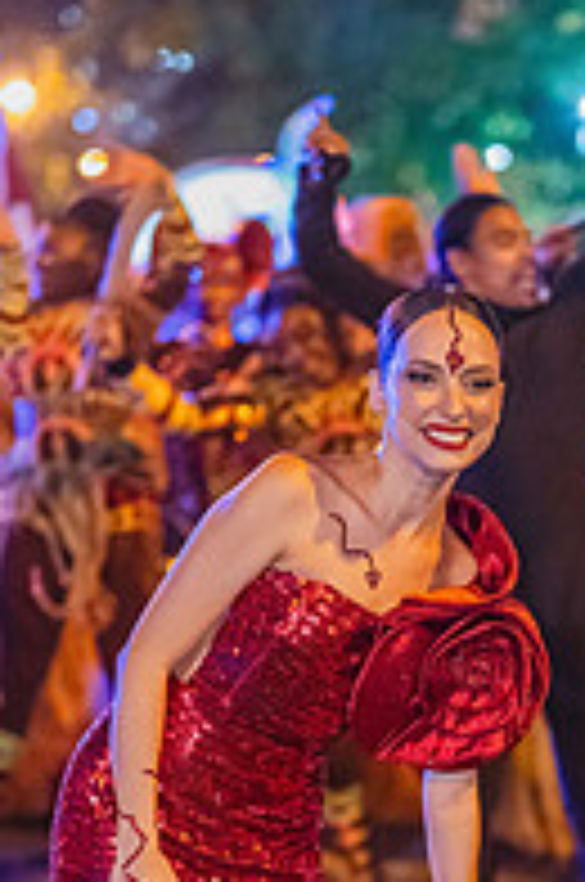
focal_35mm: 115
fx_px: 2813
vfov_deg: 17.6
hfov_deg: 11.7
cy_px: 770
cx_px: 603
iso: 6400
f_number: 1.2
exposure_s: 1/200
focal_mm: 50
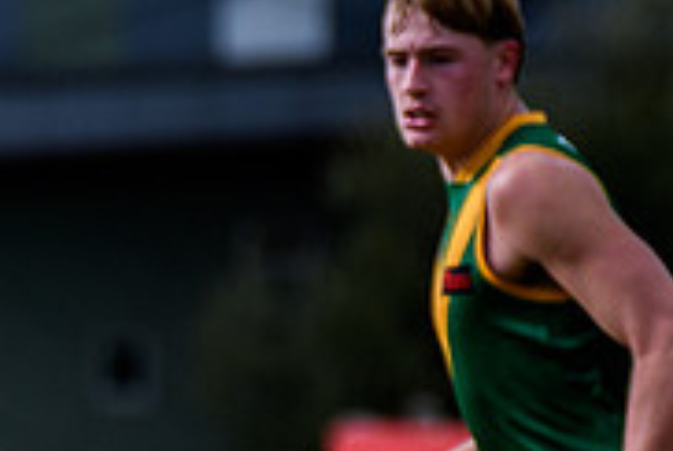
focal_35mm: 1027
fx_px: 19230
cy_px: 794
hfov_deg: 2.0
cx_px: -777
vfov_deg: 1.3
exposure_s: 1/4000
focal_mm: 145
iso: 320
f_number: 2.8
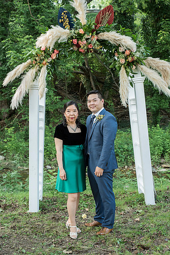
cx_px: 85
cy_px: 128
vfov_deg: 39.6
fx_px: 354
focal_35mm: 50
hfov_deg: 27.0
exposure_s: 1/125
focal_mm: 50
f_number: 5.6
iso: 1250
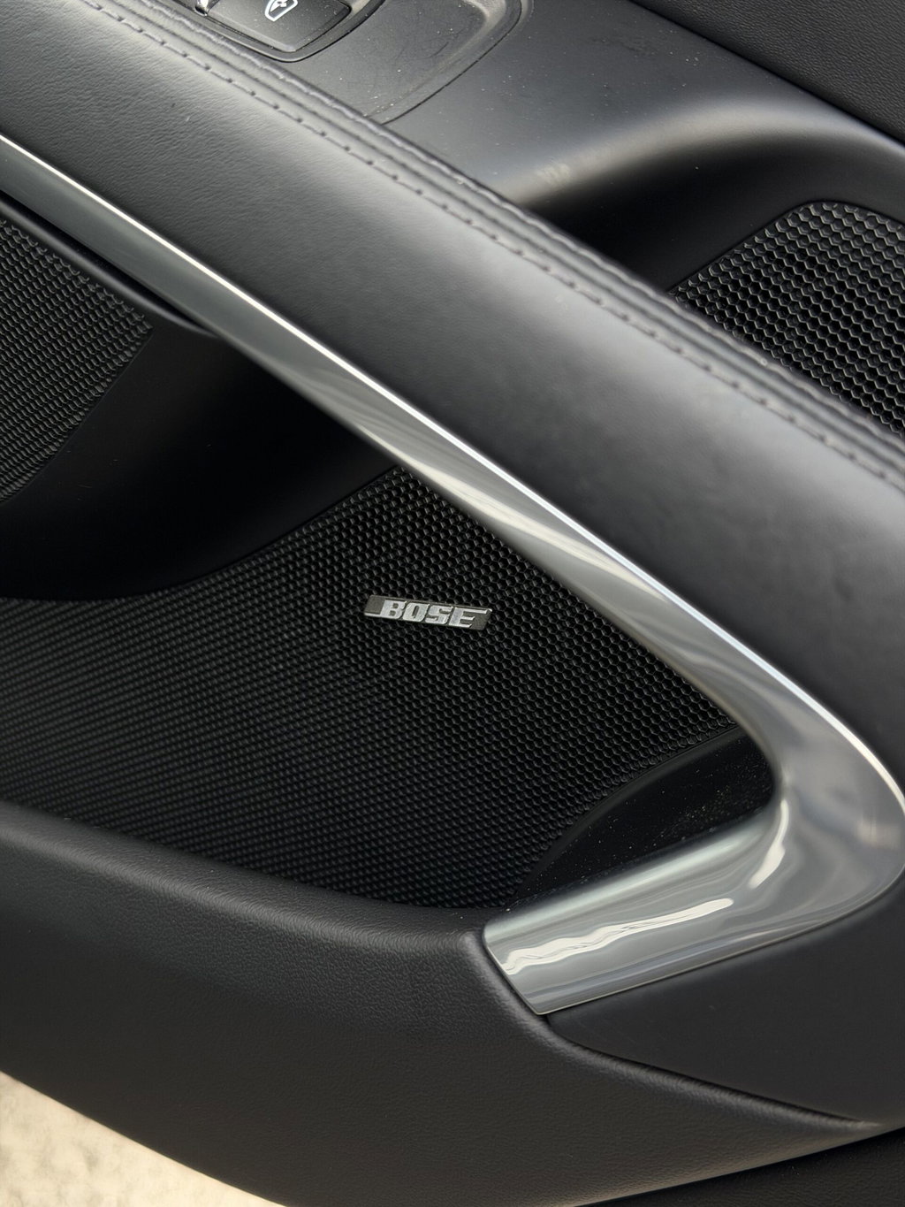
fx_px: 1673
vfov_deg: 39.7
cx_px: 452
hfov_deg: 30.3
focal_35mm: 48
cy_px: 604
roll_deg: -1.1
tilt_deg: -22.4
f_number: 1.78
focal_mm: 6.76
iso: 125
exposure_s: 1/212
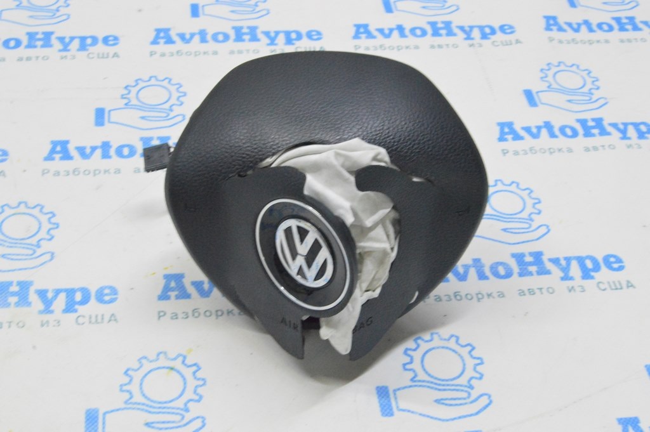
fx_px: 1028
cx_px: 325
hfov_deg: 35.1
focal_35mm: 57
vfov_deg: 23.7
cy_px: 216
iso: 6400
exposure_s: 1/20
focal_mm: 38
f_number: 20
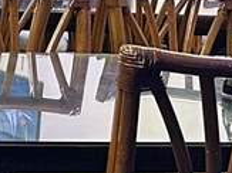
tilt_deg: -2.5
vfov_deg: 7.8
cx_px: -374
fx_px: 1266
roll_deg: -3.7
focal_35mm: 189
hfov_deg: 9.1
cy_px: -55
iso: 400
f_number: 1.78
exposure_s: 1/60
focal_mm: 6.86
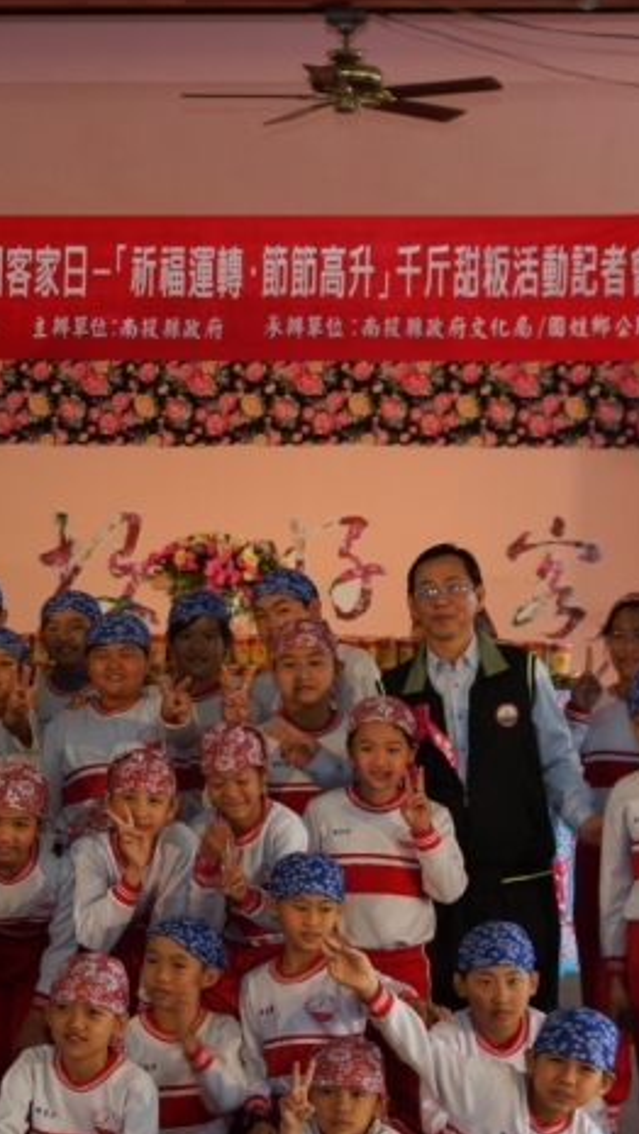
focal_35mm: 83
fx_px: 2497
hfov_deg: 14.5
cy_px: 762
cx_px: 107
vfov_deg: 25.4
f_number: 2.8
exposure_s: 1/60
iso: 50
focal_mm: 24
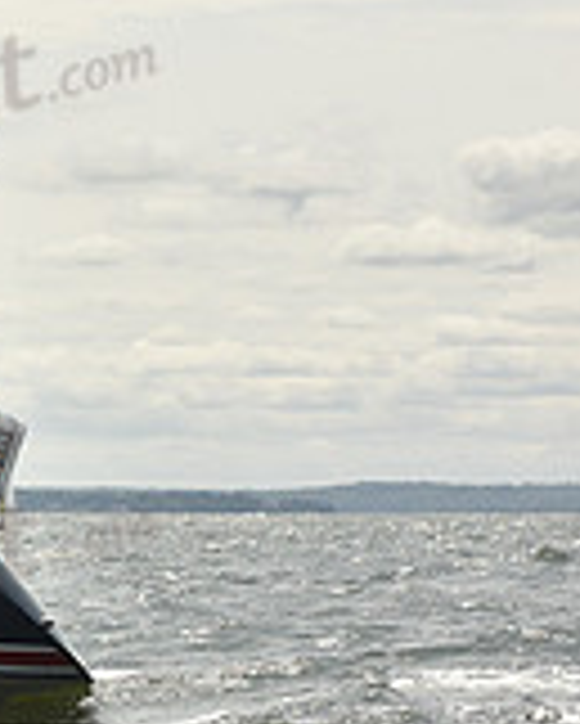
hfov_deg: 6.3
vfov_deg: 8.1
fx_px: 5081
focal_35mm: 237
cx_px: -706
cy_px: 420
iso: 250
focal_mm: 70
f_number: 9
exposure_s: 1/800
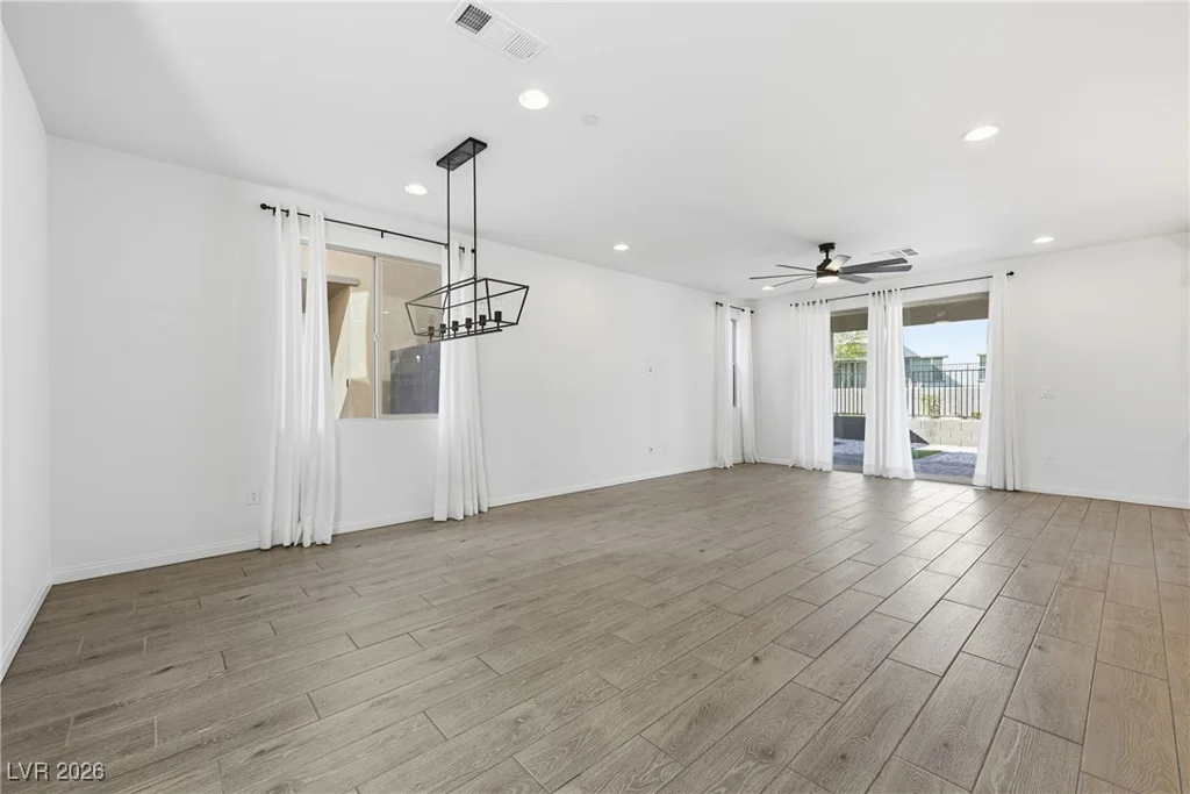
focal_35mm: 15
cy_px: 397
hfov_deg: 100.4
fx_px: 496
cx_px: 595
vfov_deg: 77.3
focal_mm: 15
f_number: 9
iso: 500
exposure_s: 1/400
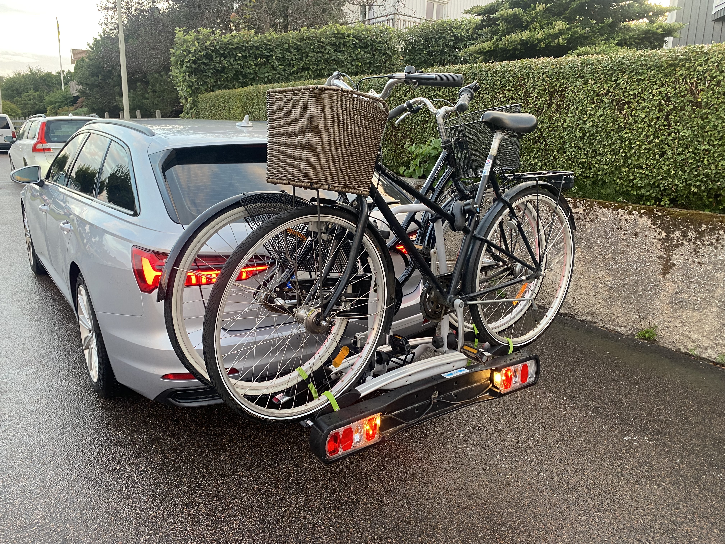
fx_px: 545
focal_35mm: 26
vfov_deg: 53.1
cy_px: 272
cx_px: 362
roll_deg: -1.5
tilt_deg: -13.3
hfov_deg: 67.3
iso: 125
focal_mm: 4.25
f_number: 1.8
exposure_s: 1/64
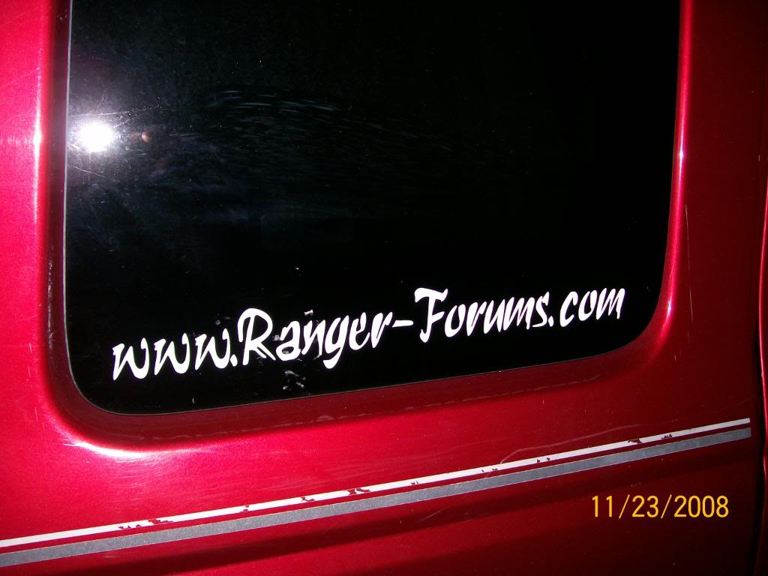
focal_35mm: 36
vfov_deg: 39.7
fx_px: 799
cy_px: 288
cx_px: 384
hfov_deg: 51.4
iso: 80
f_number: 2.7
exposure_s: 1/64
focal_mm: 6
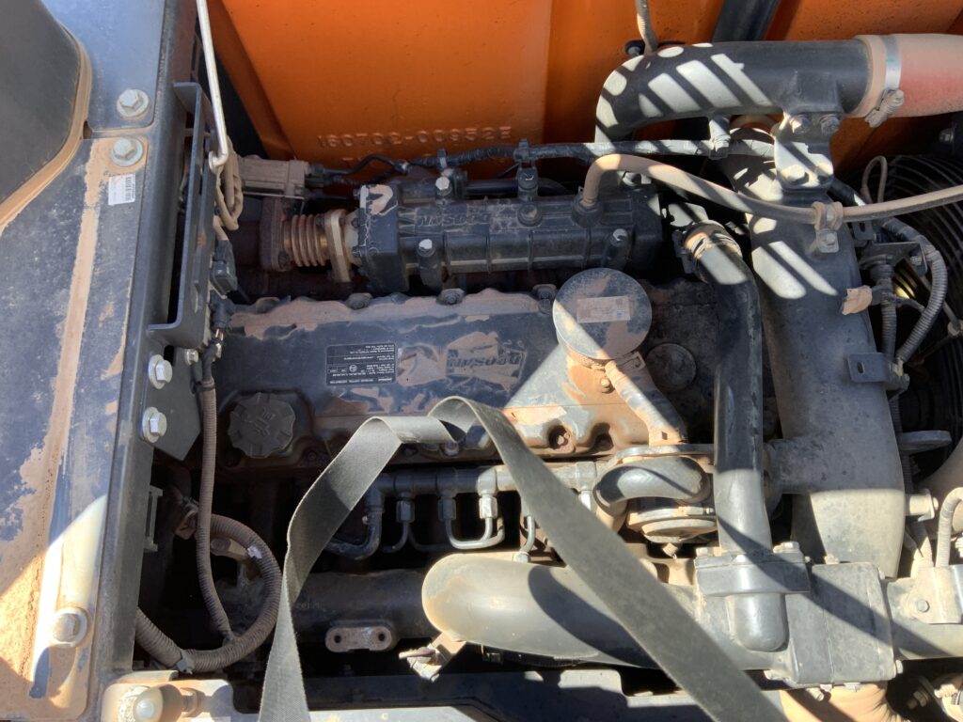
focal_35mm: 29
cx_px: 482
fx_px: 807
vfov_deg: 48.2
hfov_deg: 61.7
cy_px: 361
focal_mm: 3
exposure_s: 1/161
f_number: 1.8
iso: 16
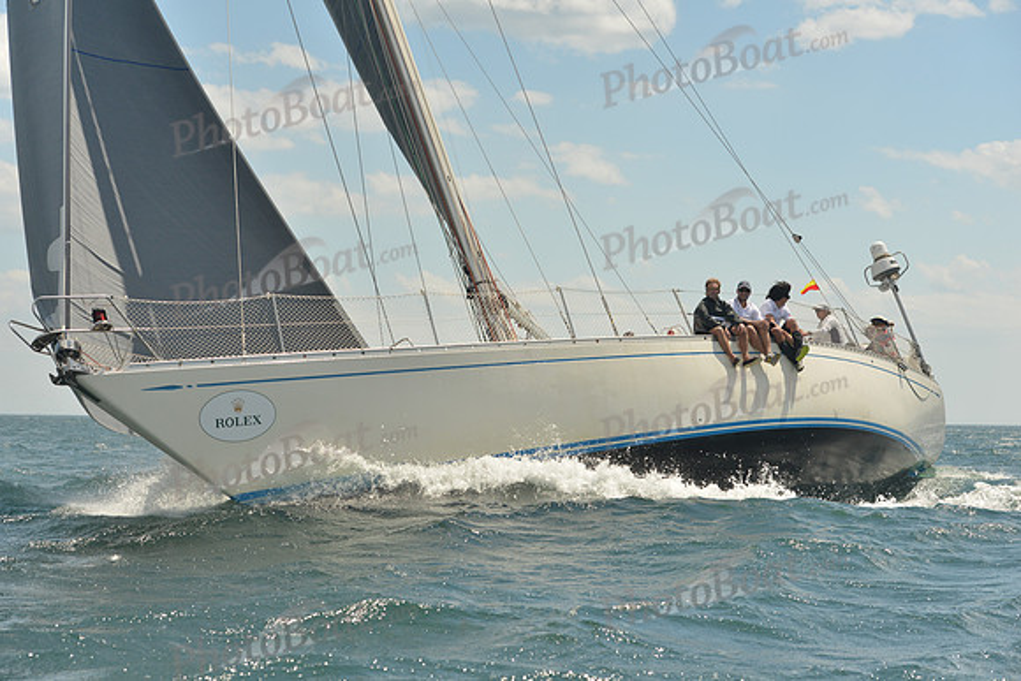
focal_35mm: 75
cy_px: 340
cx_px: 510
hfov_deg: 27.0
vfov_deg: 18.2
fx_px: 2127
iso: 400
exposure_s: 1/800
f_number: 6.3
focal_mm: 75
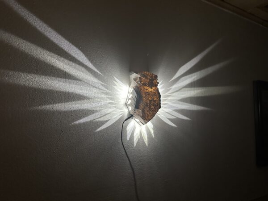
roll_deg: -1.0
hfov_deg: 71.6
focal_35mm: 24
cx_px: 134
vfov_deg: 56.8
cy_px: 100
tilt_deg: +5.2
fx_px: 186
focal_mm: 6.86
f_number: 1.78
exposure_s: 1/50
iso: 640
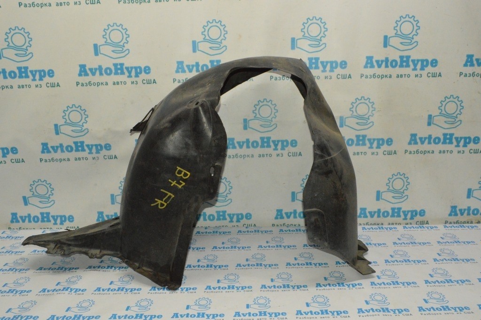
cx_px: 240
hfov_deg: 62.0
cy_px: 160
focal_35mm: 30
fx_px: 401
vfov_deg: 43.5
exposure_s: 1/200
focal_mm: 20
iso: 6400
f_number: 16
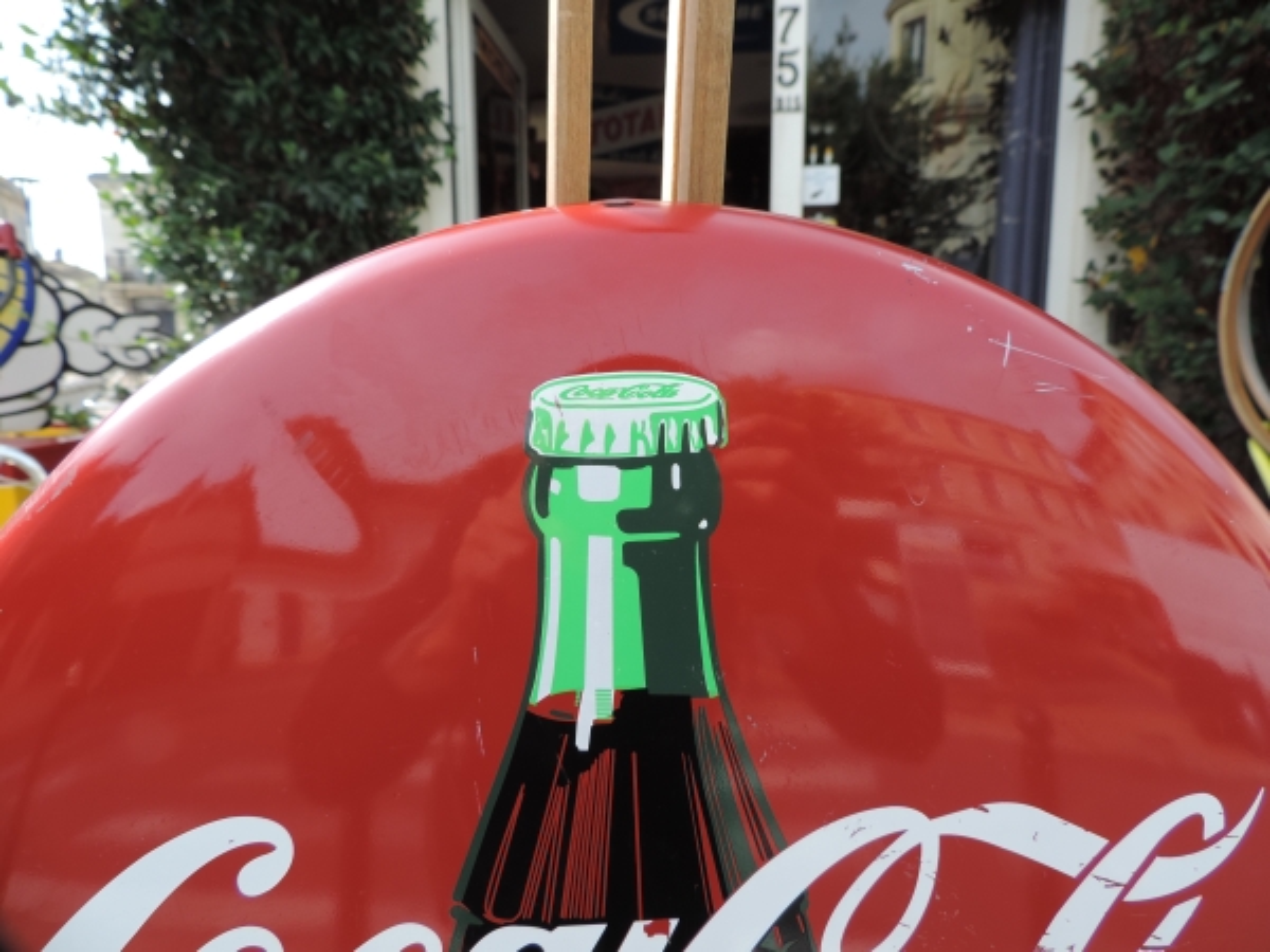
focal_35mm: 24
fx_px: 881
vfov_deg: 56.8
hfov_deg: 71.6
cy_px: 476
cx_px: 635
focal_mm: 4.3
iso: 80
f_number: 3
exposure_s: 1/320
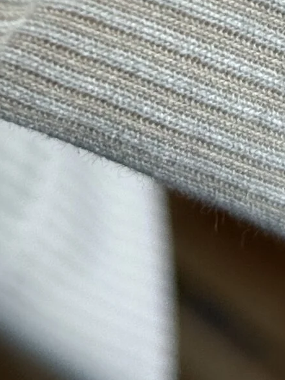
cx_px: 246
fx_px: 2294
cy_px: -375
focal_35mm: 209
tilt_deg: -53.1
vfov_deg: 8.9
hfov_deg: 7.1
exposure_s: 1/264
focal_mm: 6.76
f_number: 1.78
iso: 64
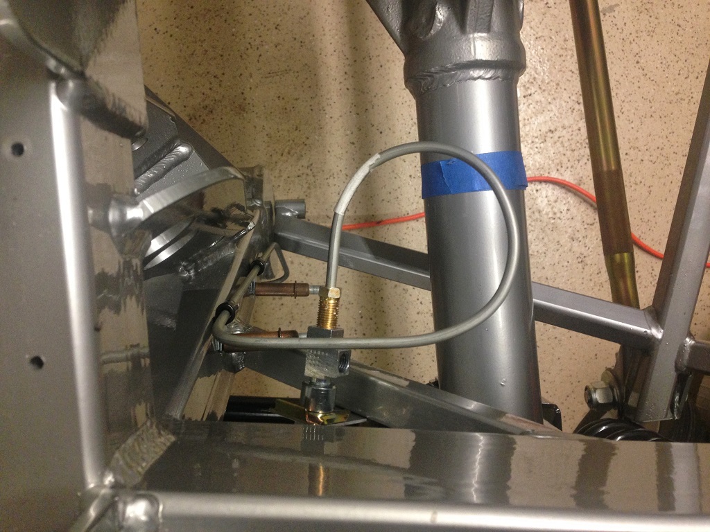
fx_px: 677
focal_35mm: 33
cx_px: 355
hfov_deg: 55.4
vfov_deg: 42.9
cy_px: 266
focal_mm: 4.12
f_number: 2.4
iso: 200
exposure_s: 1/20
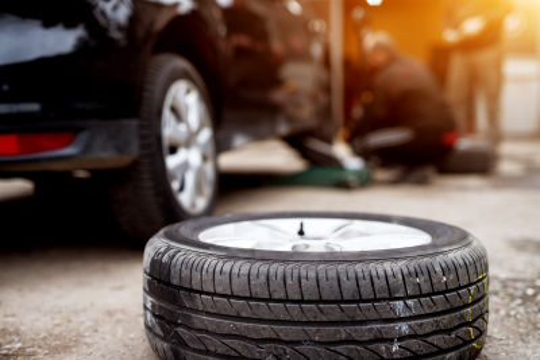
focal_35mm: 50
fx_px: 750
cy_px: 180
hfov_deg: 39.6
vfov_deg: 27.0
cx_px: 270
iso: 200
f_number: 2
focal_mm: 50
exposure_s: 1/320
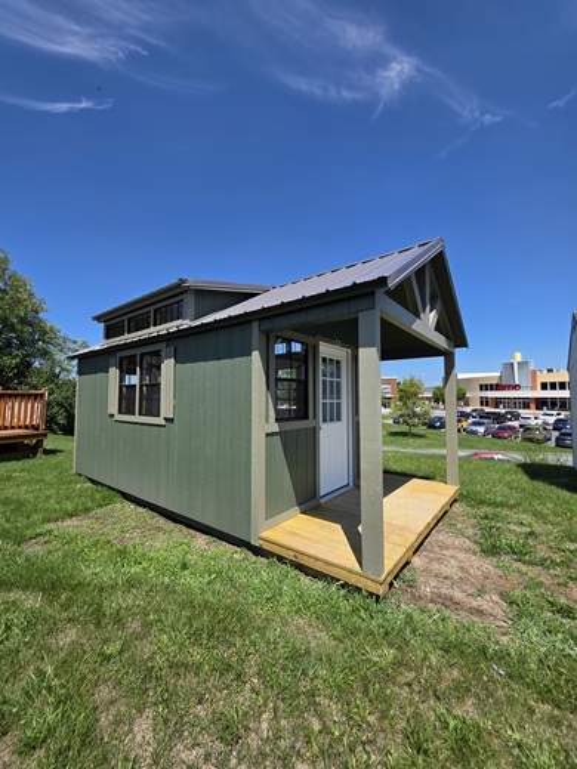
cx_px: 288
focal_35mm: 13
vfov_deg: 106.2
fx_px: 289
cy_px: 384
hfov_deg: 89.9
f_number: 1.9
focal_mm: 2.2
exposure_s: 1/2163
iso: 40
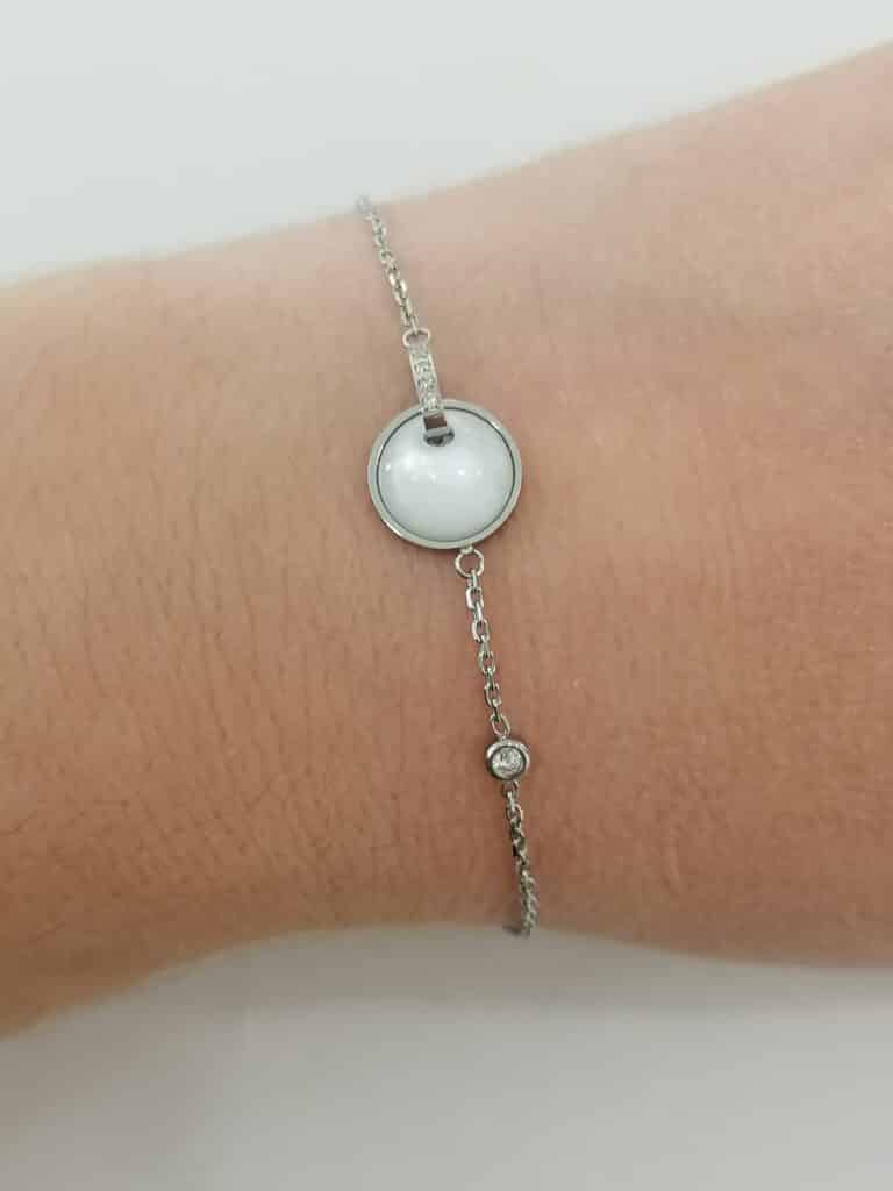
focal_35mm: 48
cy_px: 596
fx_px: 1651
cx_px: 446
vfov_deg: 39.7
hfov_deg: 30.3
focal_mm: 4.75
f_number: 1.8
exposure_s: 1/50
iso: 125
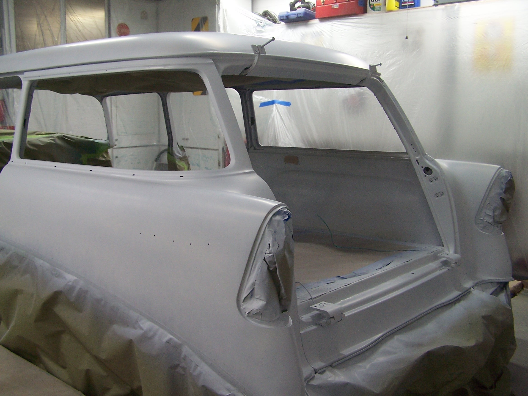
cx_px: 264
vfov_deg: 37.7
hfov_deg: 49.0
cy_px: 198
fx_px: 580
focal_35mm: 38
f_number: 2.8
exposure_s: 1/30
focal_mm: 6.3
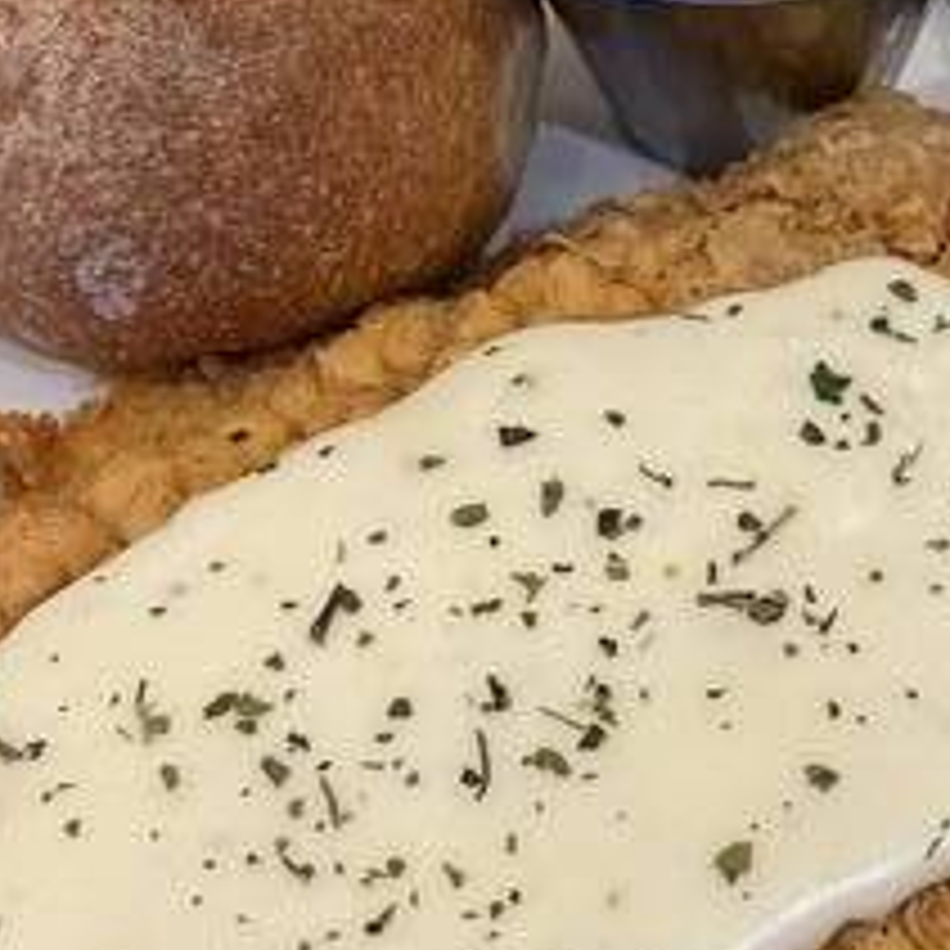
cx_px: 797
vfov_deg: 26.8
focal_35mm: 64
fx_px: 1987
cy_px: 360
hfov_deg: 26.3
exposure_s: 1/60
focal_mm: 4.2
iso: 250
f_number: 1.6
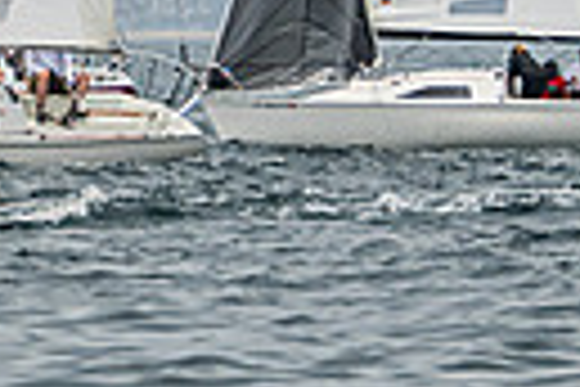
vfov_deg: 2.2
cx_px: -354
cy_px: -216
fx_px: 10004
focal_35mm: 621
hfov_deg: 3.3
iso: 500
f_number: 6.7
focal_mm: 105
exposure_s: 1/4000
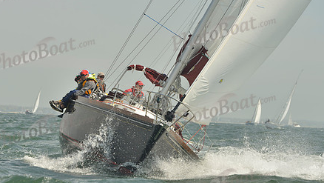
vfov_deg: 6.1
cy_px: 80
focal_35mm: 201
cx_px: 134
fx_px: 1728
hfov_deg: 10.7
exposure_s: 1/1250
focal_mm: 145
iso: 200
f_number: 7.1
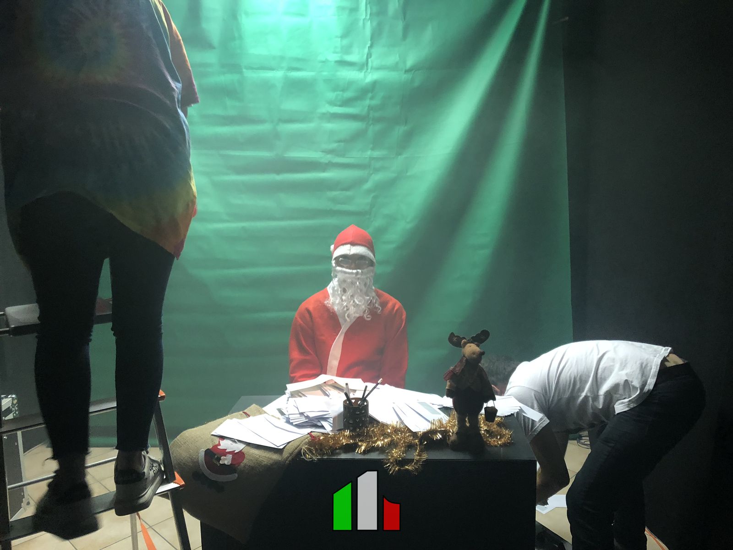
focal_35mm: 28
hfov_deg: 63.4
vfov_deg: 49.7
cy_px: 275
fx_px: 593
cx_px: 366
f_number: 1.8
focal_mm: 3.99
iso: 100
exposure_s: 1/11
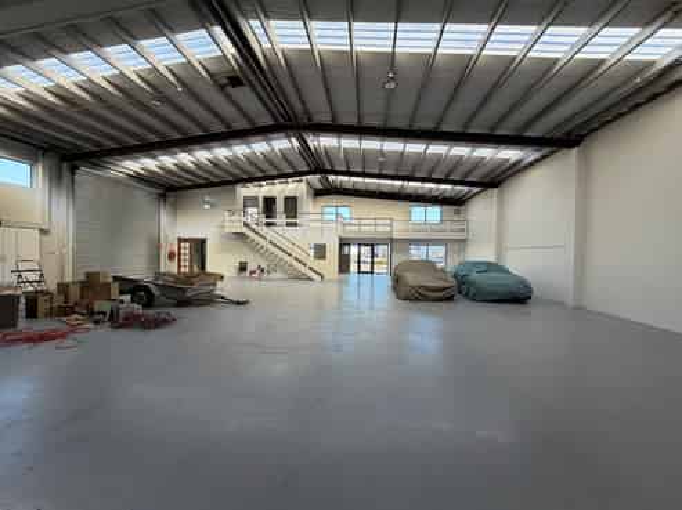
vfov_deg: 85.6
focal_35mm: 14
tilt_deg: -0.4
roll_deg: +0.1
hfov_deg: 102.1
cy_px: 255
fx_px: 276
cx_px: 341
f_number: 2.2
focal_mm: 2.22
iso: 50
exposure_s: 1/126
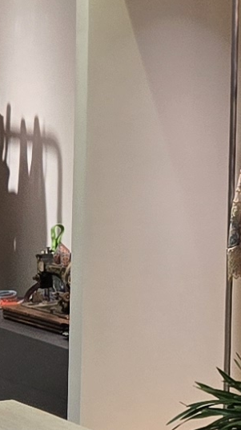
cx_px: 427
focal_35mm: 187
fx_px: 2127
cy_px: 156
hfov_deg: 6.4
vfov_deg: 11.5
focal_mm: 5.4
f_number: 1.8
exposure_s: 1/180
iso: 100
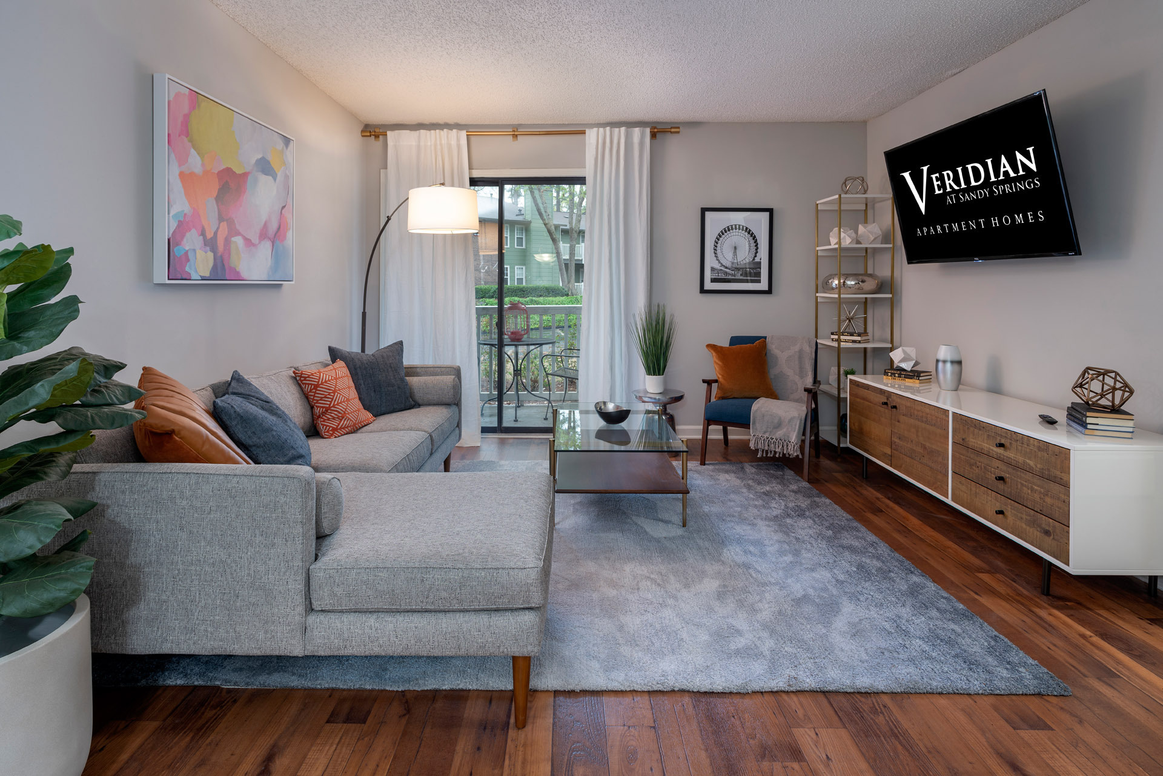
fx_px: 485
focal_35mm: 15
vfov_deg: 77.4
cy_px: 388
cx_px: 582
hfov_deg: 100.4
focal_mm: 15
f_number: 8
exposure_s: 1/4
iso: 50
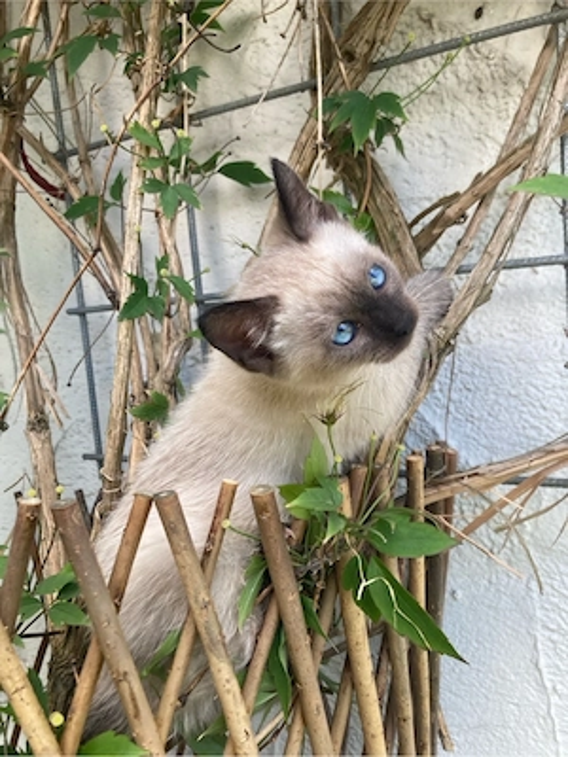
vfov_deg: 63.4
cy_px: 378
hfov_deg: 49.7
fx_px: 613
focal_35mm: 28
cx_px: 284
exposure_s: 1/121
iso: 25
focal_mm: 3.99
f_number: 1.8
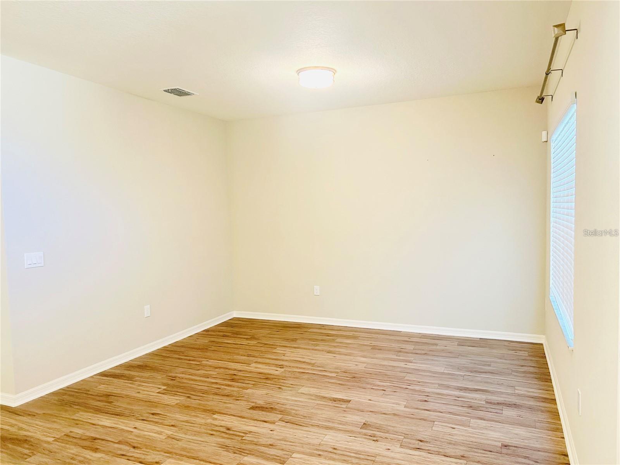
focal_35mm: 26
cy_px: 232
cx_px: 310
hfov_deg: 67.3
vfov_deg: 53.1
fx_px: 466
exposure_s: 1/60
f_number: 1.5
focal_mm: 5.7
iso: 160
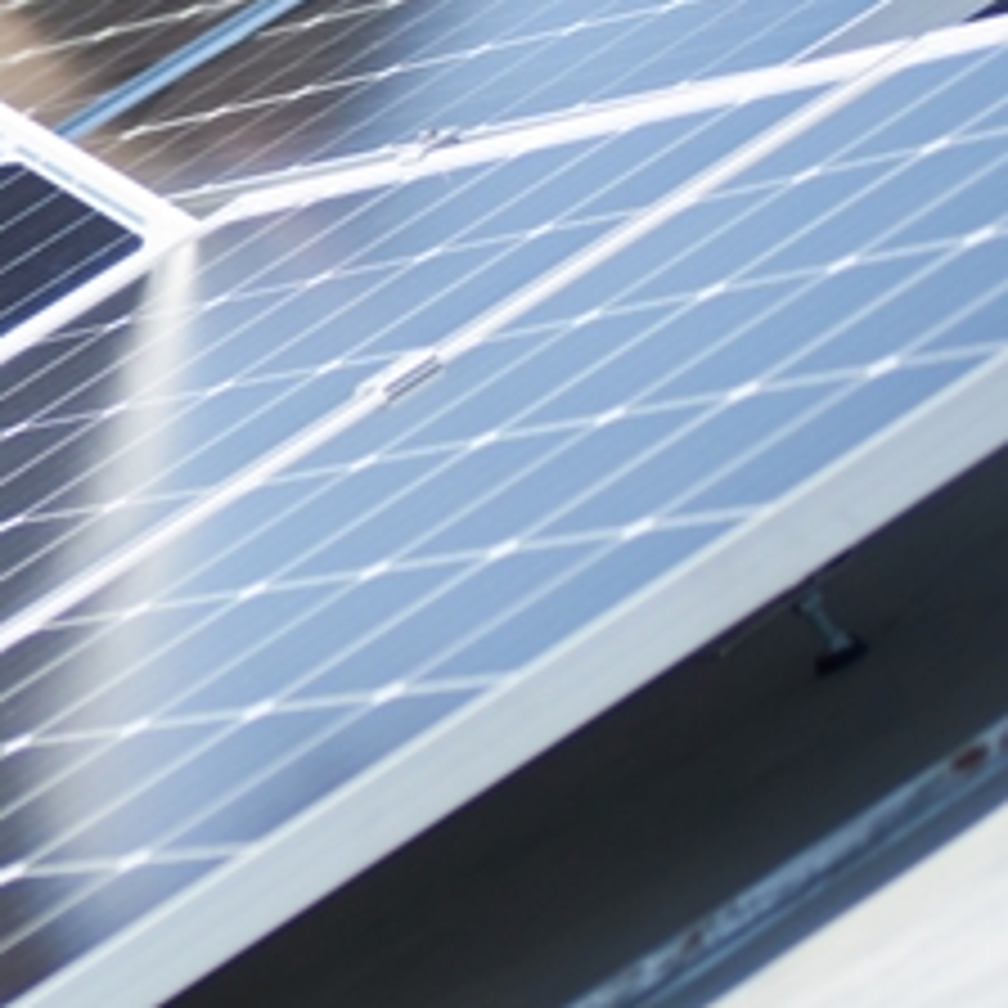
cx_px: -994
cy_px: 270
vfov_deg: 5.0
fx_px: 11498
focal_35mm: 349
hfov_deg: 4.9
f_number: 2.8
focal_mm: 80
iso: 100
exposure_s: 1/2500
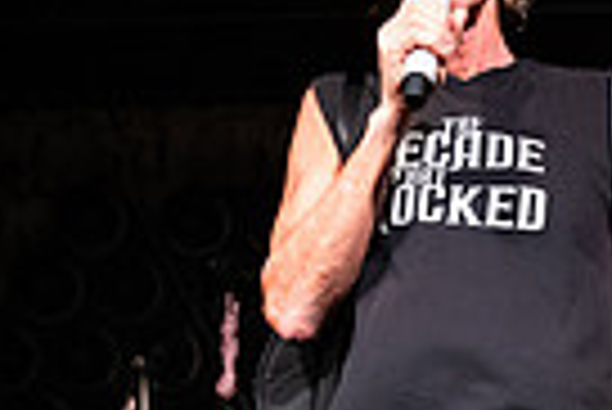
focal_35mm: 109
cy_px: 335
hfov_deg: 18.5
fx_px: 1855
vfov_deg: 12.5
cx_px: 505
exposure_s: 1/250
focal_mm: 24
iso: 6400
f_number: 2.8
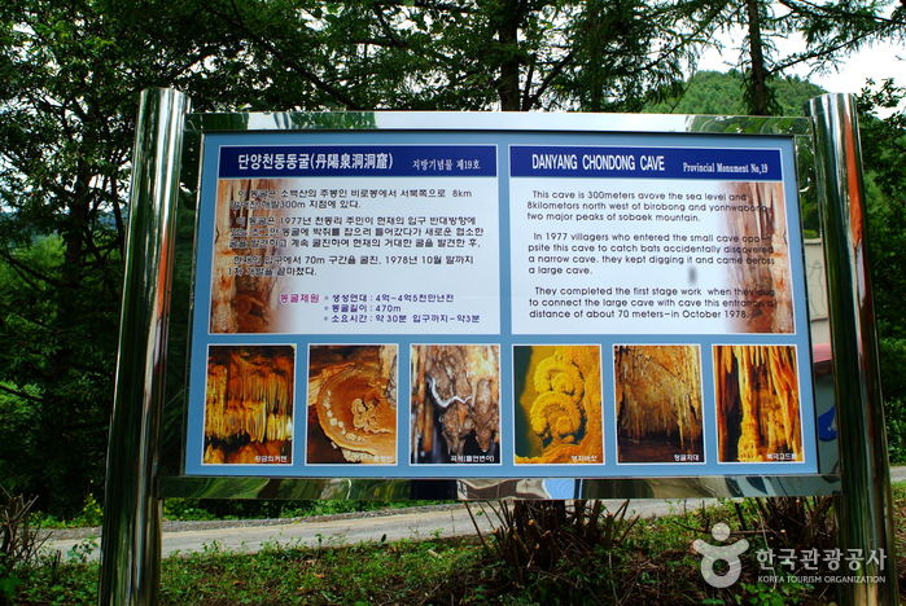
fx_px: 756
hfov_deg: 61.9
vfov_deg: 43.7
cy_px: 303
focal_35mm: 30
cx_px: 453
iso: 100
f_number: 5.6
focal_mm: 20
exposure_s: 1/125
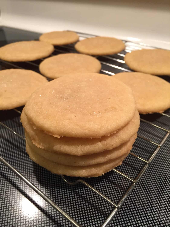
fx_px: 190
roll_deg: +0.3
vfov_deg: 61.7
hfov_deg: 48.2
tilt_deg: -37.1
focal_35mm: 29
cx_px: 85
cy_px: 114
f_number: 2.2
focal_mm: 4.15
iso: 100
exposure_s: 1/30
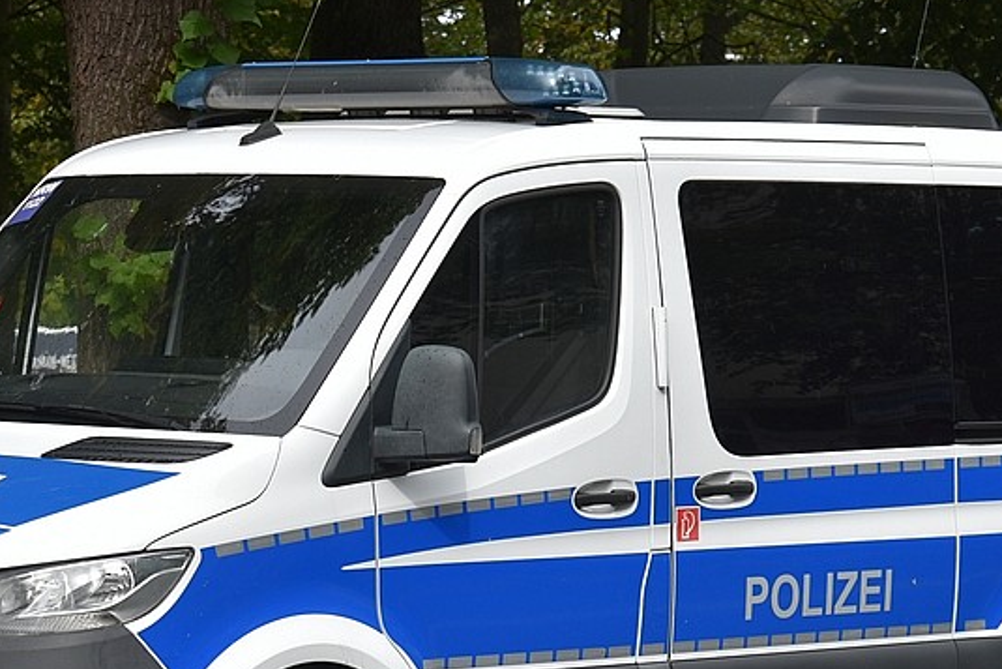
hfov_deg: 14.3
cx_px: 435
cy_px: 506
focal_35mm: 143
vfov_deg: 9.6
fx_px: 3981
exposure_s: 1/250
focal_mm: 85
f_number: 8
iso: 200
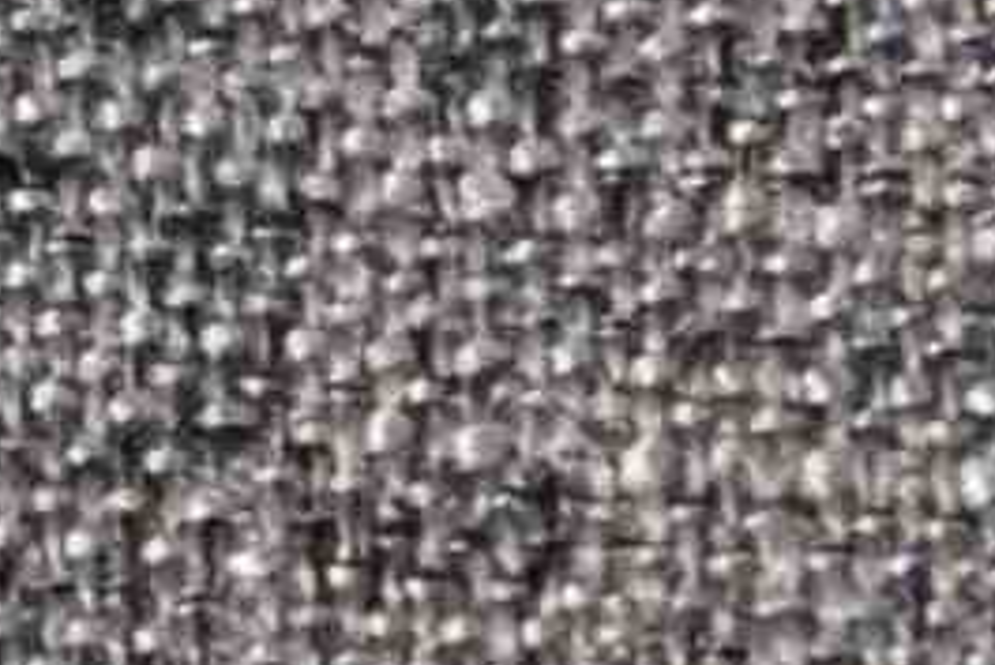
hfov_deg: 5.7
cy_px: 748
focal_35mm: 360
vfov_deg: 3.8
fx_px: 9955
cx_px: -325
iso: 320
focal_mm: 70
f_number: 10
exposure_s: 1/125
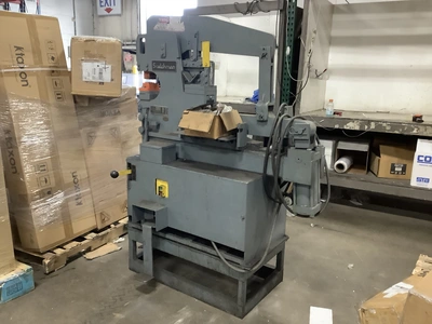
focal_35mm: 31
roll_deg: -1.8
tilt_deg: -12.2
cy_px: 162
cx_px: 216
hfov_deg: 58.4
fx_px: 387
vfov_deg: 45.4
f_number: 2.4
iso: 500
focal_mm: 3.3
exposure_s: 1/30
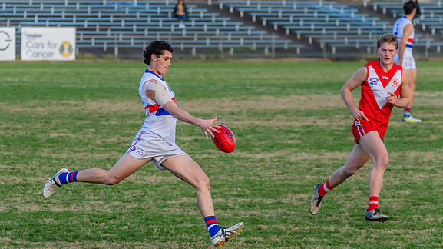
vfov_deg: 3.9
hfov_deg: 7.0
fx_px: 3640
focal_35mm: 310
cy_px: 120
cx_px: 178
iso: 1100
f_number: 5.3
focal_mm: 200
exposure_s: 1/1600
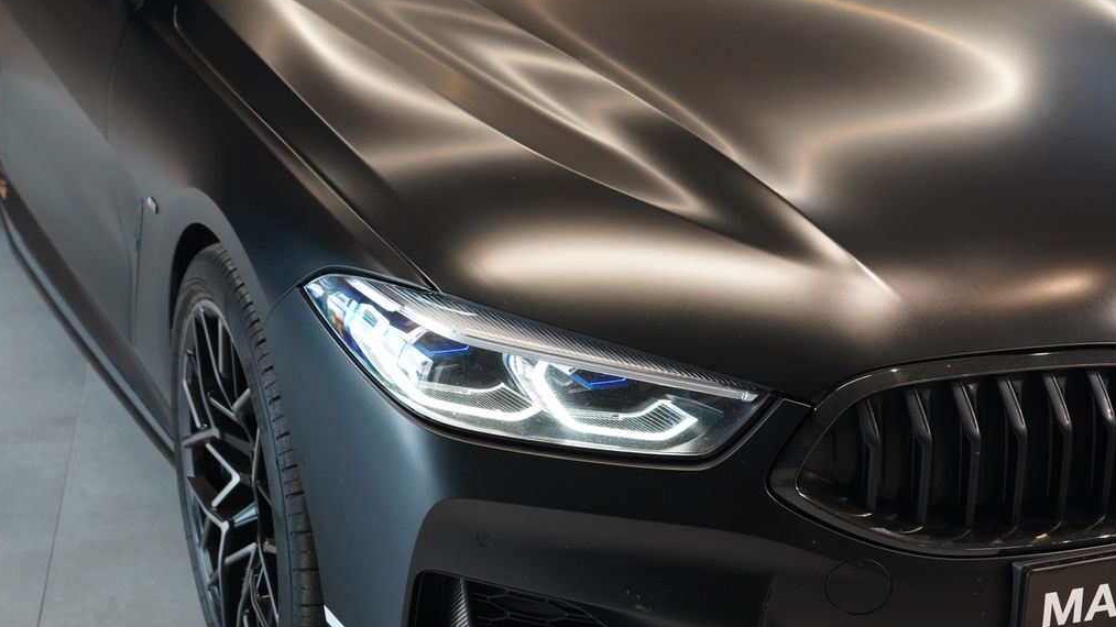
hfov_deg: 29.0
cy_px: 361
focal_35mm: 73
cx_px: 557
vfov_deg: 16.5
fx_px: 2160
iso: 5000
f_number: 5.6
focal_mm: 69
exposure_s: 1/160
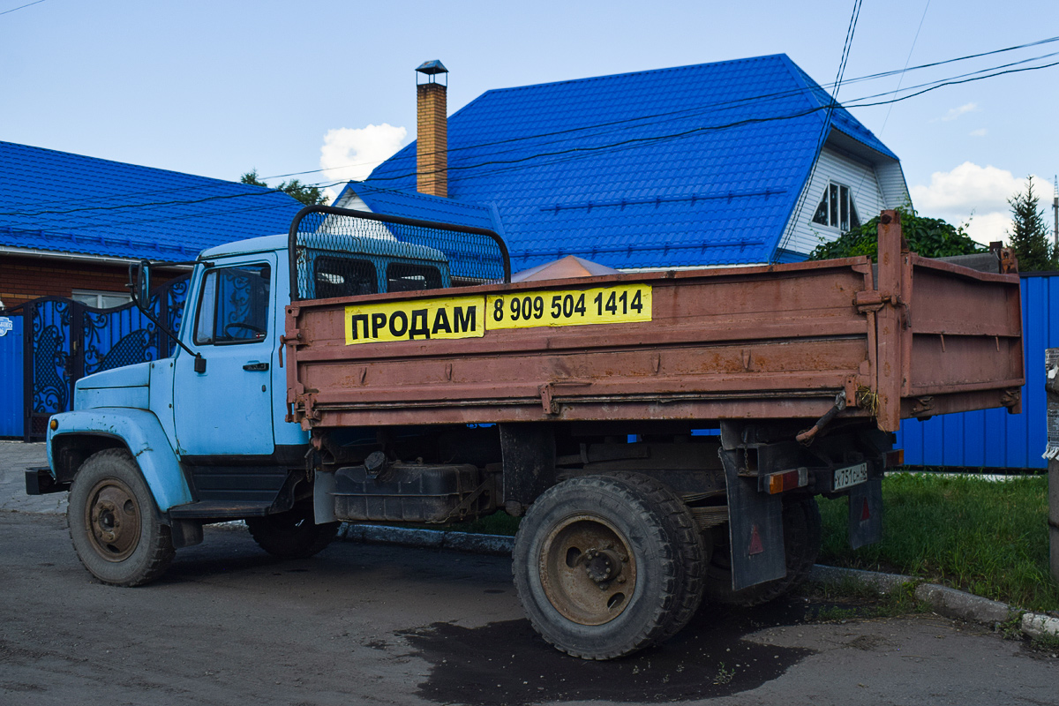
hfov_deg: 47.9
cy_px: 353
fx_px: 1191
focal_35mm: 40
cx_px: 530
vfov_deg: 33.0
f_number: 7.1
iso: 200
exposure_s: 1/1000
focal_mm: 27
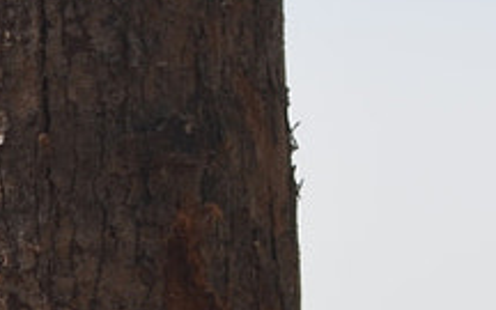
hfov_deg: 3.4
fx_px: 8391
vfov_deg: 2.1
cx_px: -181
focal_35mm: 621
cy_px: 594
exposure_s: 1/250
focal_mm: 55
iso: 100
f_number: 8
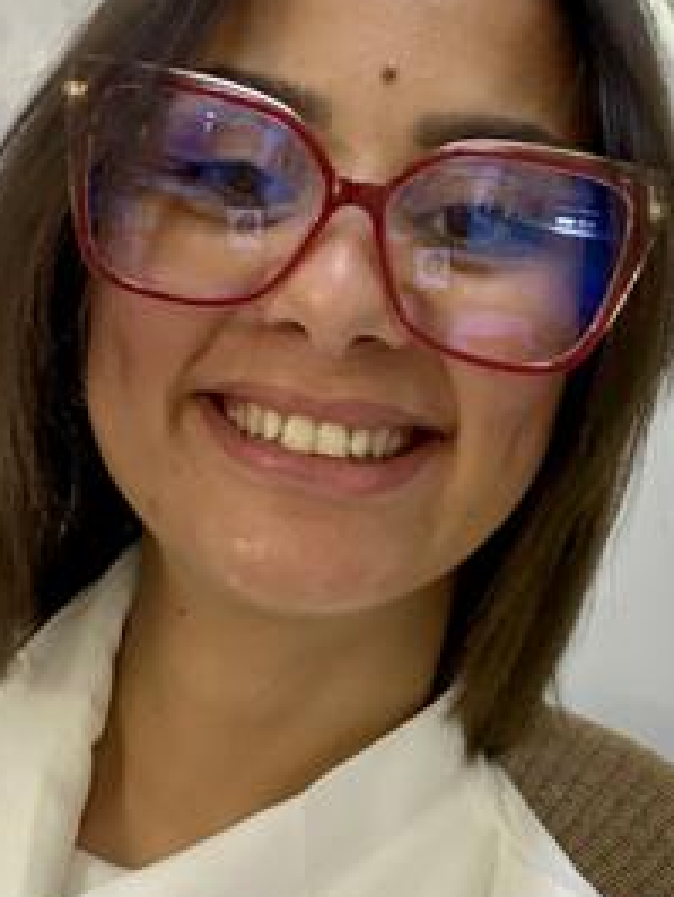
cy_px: 511
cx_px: 251
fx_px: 1505
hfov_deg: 25.2
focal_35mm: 58
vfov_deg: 33.2
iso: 320
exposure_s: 1/50
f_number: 2.2
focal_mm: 2.71
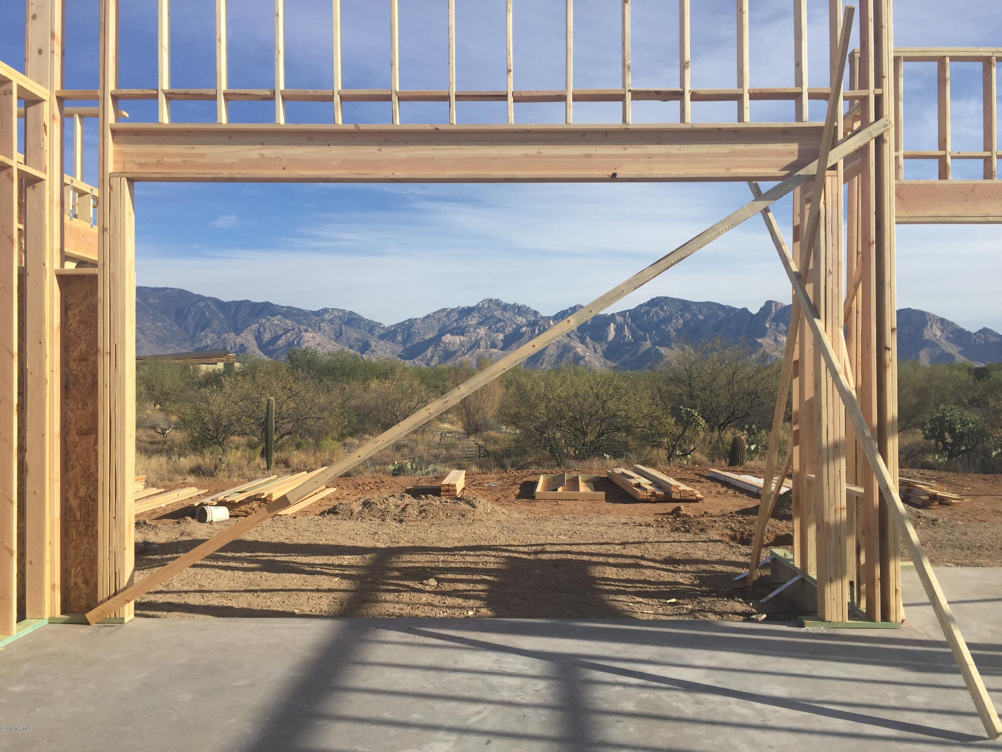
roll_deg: -0.3
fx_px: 839
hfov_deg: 61.7
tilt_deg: +1.5
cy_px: 376
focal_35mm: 29
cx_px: 501
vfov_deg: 48.2
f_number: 2.2
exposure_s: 1/2326
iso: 32
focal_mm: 4.15
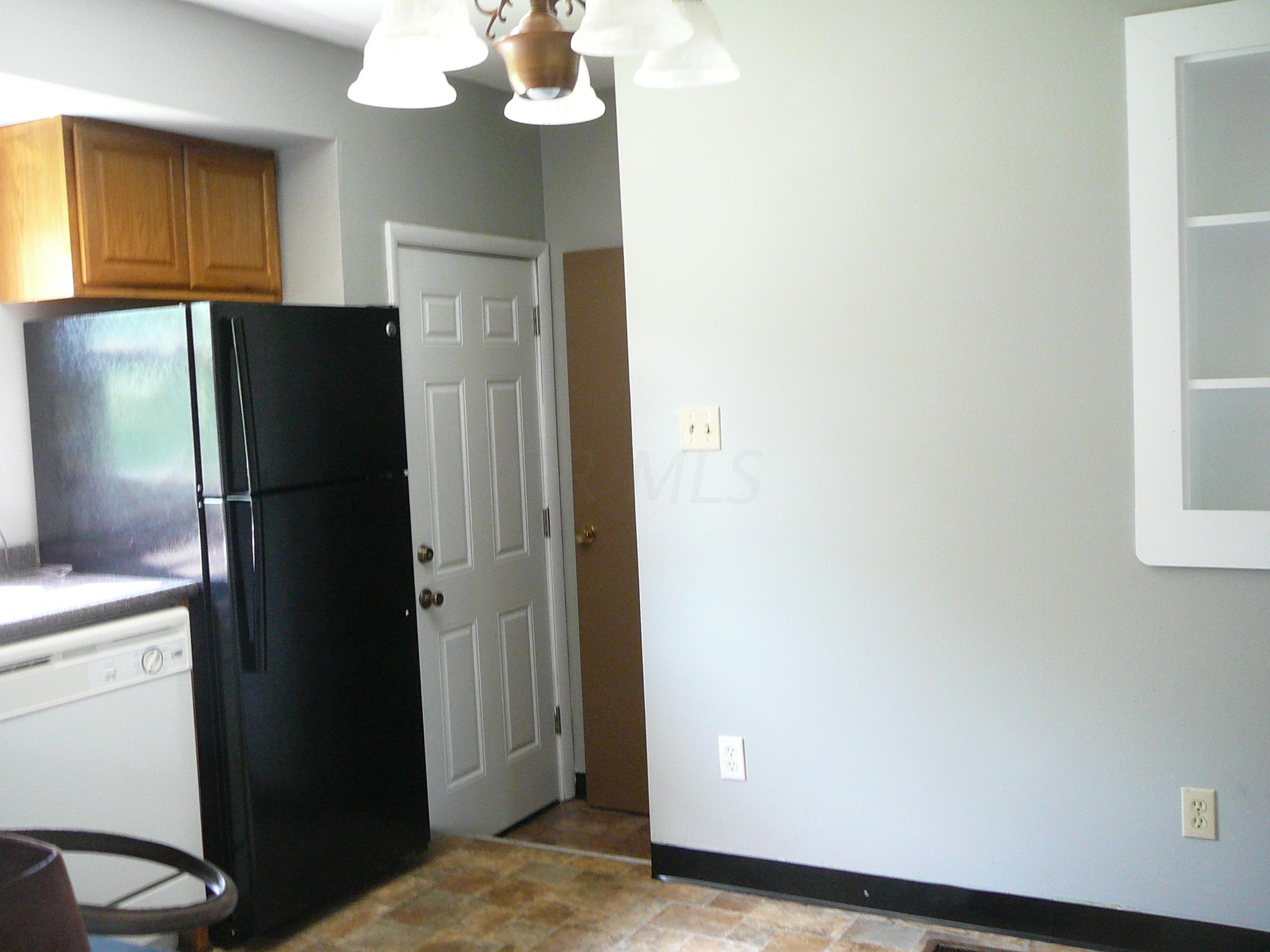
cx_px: 635
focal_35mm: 35
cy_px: 476
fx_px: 1284
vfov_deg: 40.7
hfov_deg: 52.6
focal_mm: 5.2
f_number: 2.8
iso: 200
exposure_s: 1/15
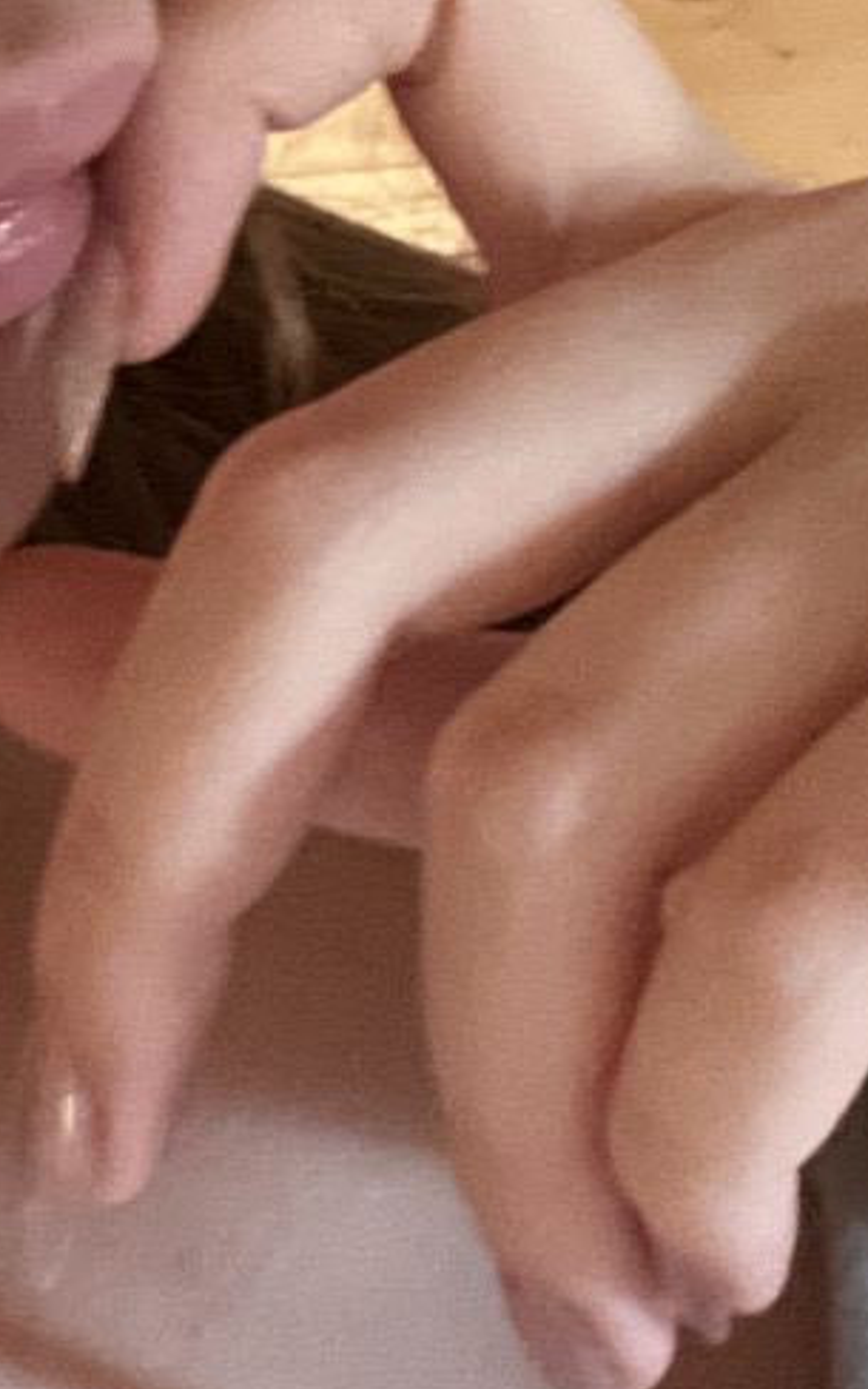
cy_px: -9
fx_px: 3785
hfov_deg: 12.7
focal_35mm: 100
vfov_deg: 20.1
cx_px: -250
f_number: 2.2
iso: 640
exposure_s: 1/30
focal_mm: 2.71
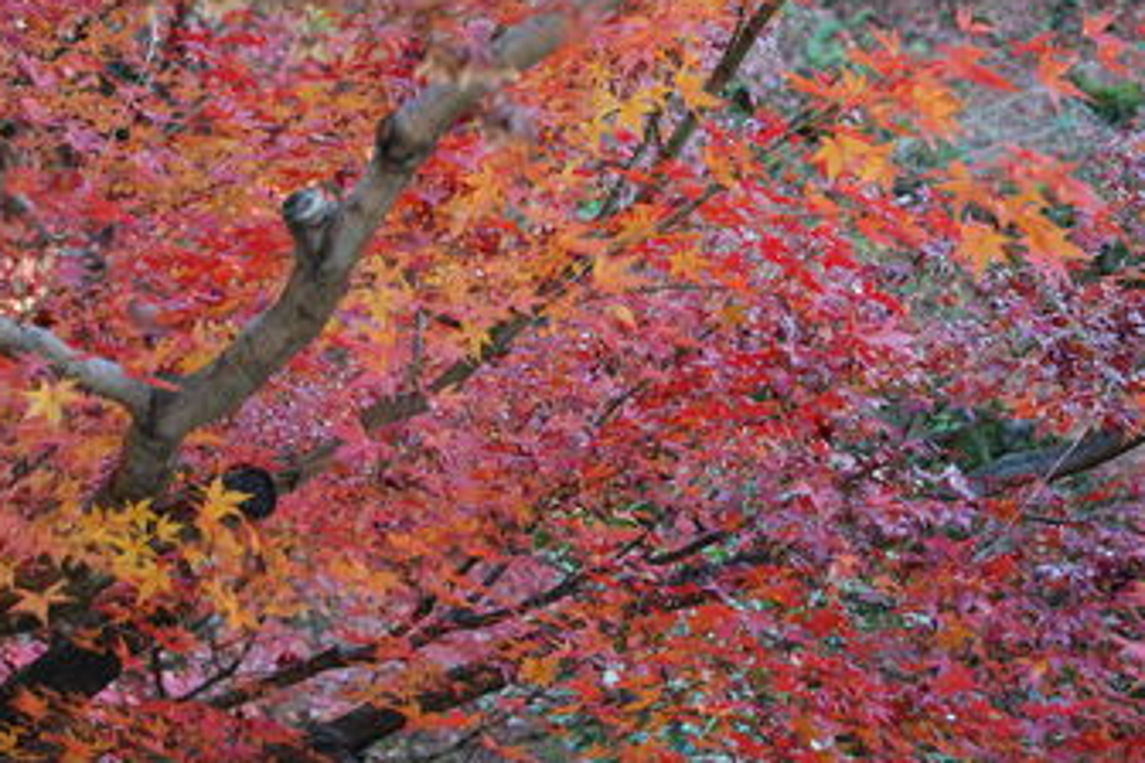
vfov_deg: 11.6
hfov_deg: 17.4
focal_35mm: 118
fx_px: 3744
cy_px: 227
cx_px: 702
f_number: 5.6
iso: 400
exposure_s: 1/40
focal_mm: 55
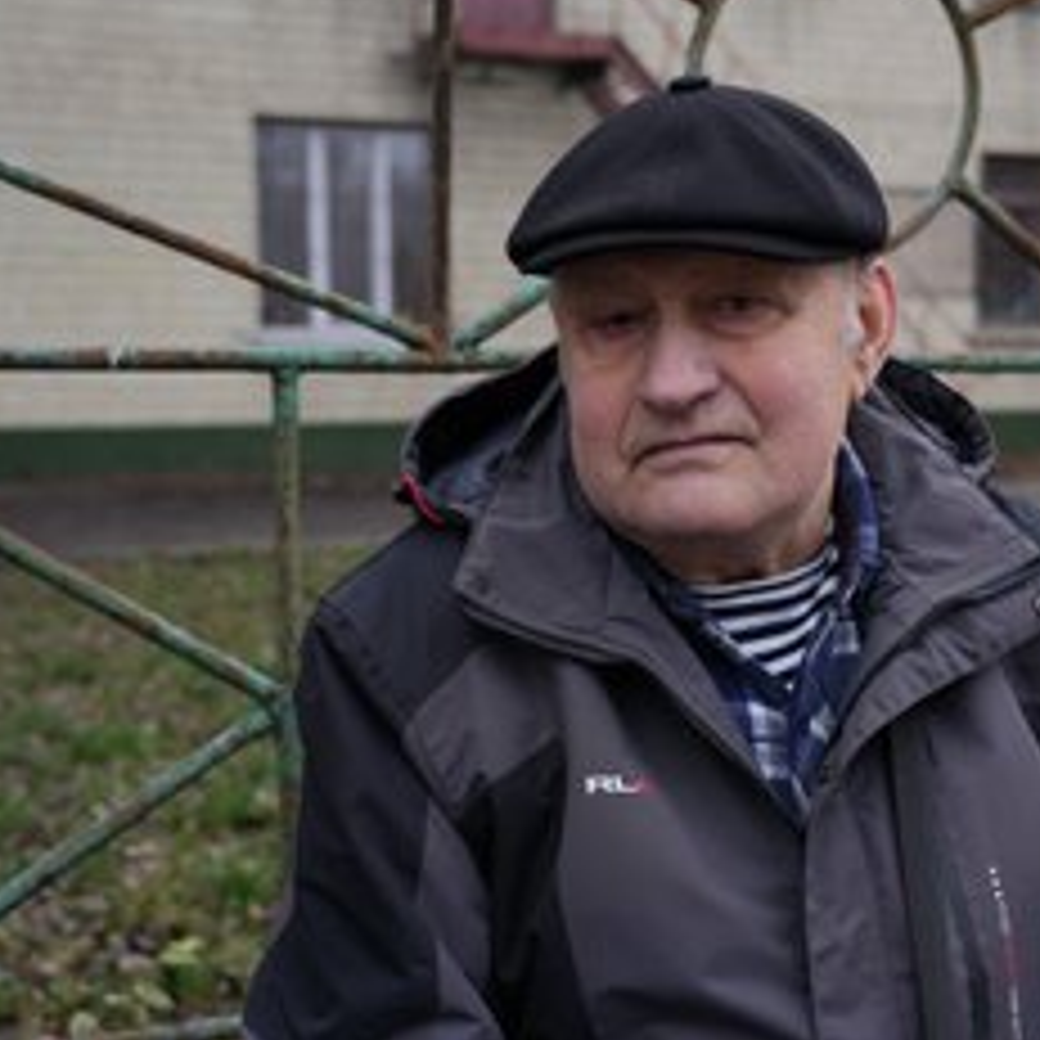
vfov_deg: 30.5
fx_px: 1903
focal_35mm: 56
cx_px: 644
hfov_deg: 30.4
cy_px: 570
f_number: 4
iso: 100
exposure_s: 1/125
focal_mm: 38
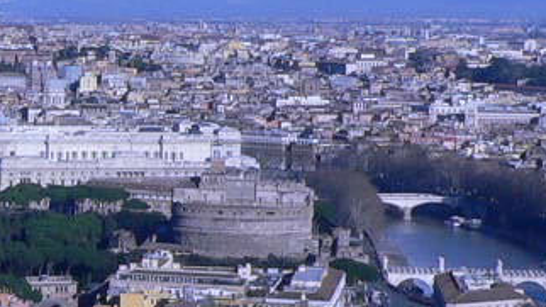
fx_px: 2258
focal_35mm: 156
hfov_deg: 13.2
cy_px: 76
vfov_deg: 7.8
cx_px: -207
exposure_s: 1/800
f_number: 5.6
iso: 80
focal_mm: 6
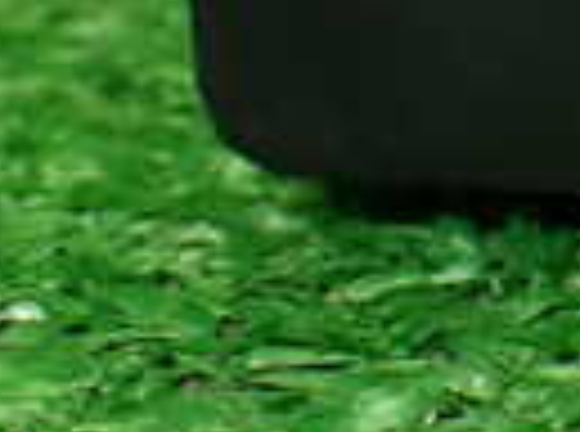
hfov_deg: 12.7
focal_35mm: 140
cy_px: -148
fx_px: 2339
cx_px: 1097
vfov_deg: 10.3
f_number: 2.3
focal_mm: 5.4
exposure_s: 1/125
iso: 320
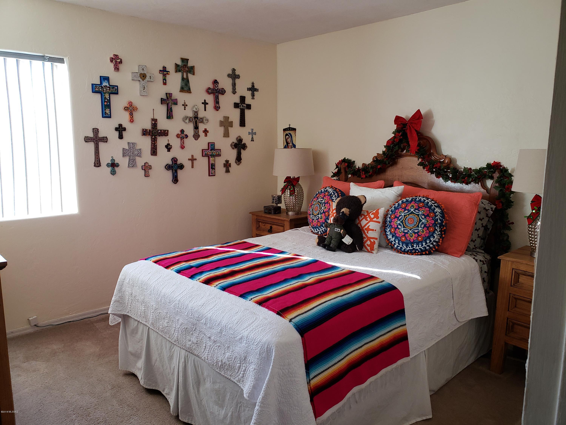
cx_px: 283
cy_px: 212
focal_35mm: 26
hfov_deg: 67.3
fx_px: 425
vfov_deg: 53.1
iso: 125
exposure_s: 1/60
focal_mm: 4.3
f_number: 2.4
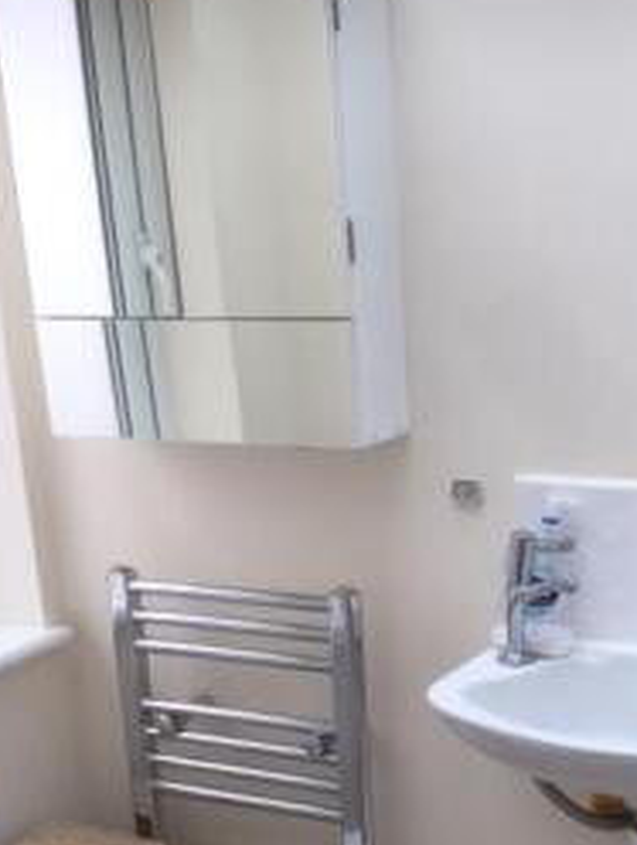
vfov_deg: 36.5
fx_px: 1247
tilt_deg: -17.8
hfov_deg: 28.3
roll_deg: +3.0
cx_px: 473
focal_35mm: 51
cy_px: 639
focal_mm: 4.15
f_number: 2.2
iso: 32
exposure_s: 1/176
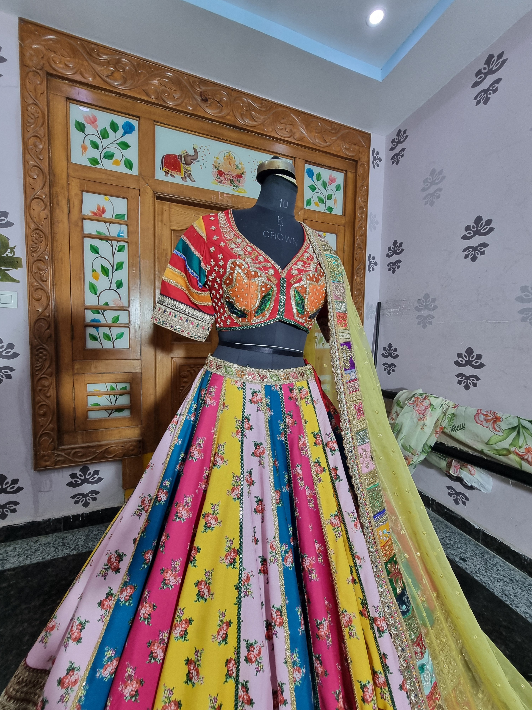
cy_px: 355
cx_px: 266
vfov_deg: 106.2
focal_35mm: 13
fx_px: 266
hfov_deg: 89.9
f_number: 2.2
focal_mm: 2.2
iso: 125
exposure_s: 1/50
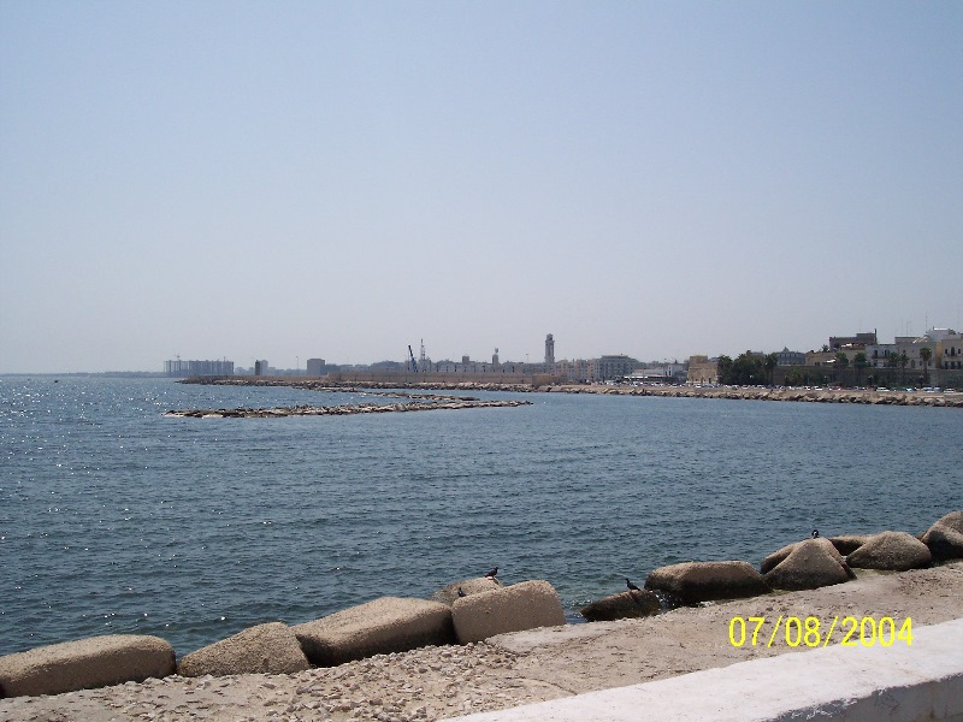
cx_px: 482
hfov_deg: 49.0
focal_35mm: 38
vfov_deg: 37.7
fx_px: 1057
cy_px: 361
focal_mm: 8
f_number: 4.8
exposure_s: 1/1000
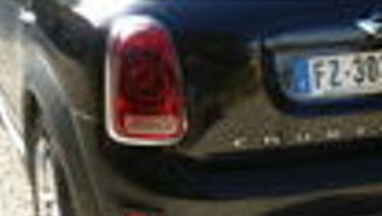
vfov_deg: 15.5
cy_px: 71
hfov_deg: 27.2
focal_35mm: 78
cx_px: 202
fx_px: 791
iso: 80
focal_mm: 6.6
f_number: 3.1
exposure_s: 1/250
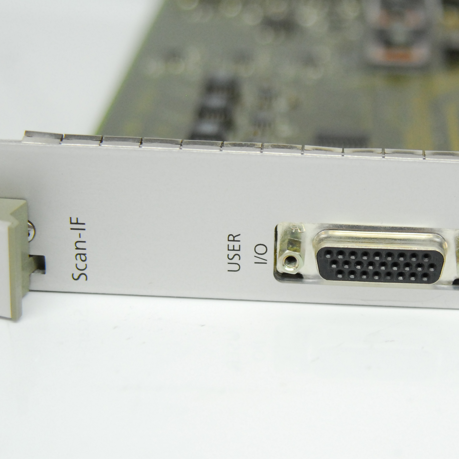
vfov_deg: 16.6
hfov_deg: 16.5
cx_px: 313
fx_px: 1575
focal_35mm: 105
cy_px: 245
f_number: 3.3
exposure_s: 1/160
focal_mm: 40
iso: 800
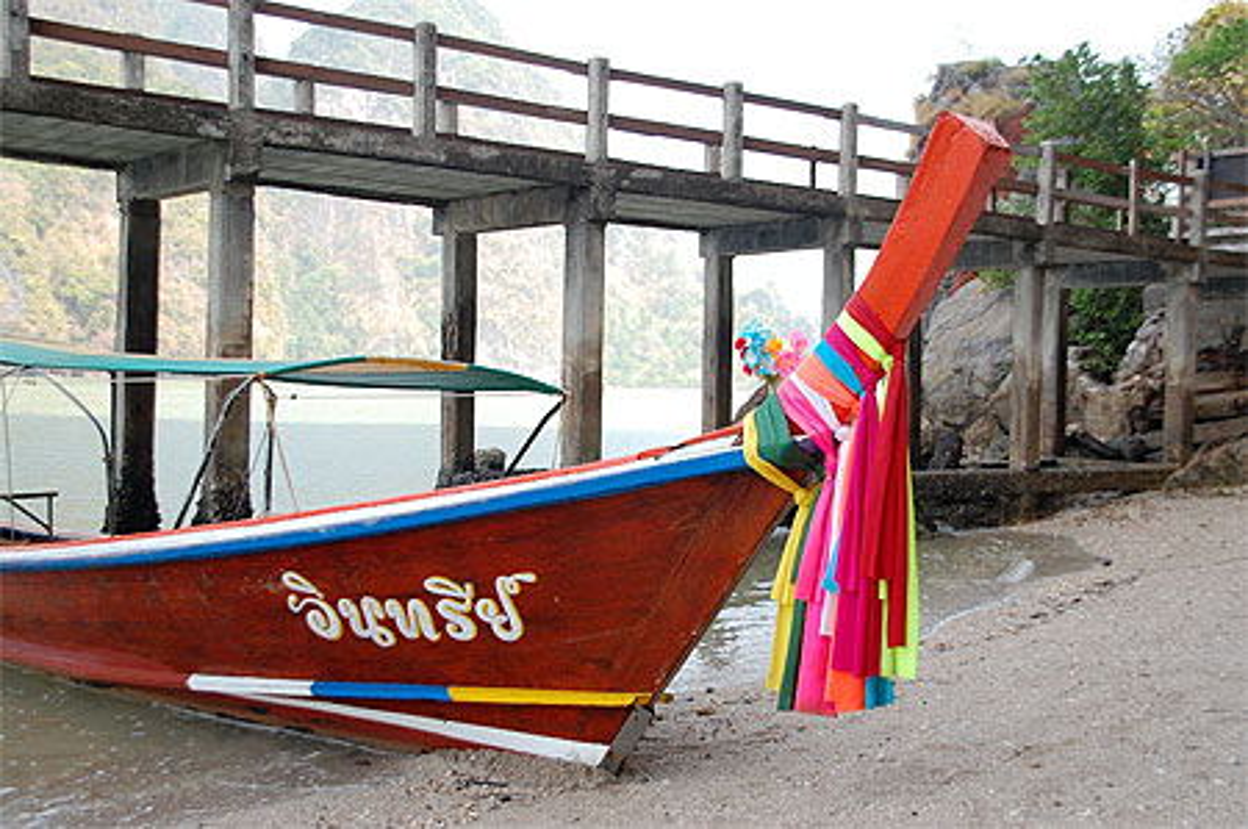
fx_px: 1506
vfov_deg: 30.8
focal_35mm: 44
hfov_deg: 45.0
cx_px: 624
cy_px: 414
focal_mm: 29
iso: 280
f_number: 5.6
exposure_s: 1/125
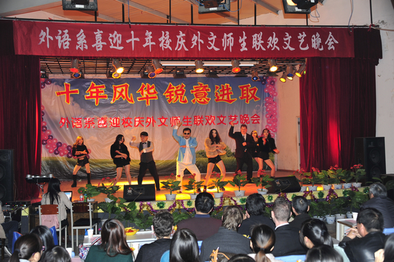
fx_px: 481
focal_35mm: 44
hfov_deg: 44.5
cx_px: 197
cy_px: 131
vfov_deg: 30.5
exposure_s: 1/30
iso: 640
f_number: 4.2
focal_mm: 44
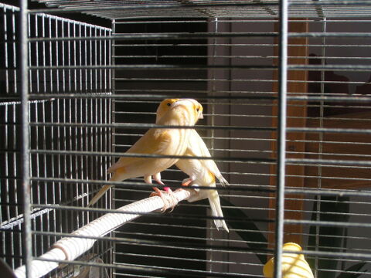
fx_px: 611
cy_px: 139
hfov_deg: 33.8
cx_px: 186
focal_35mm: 57
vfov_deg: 25.7
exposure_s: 1/200
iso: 50
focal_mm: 8.7
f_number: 5.6
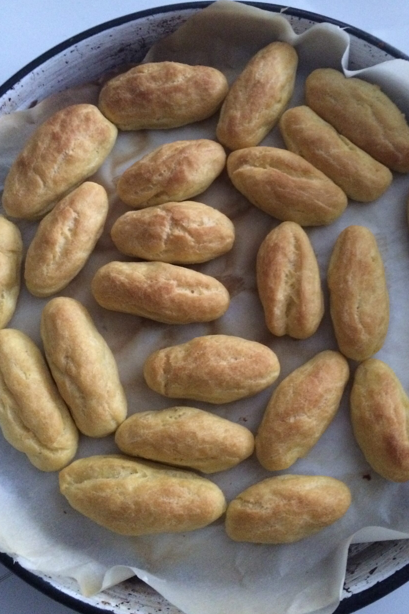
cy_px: 300
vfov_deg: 60.3
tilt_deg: -76.6
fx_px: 528
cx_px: 226
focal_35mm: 31
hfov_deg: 42.3
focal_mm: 4.15
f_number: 2.2
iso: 400
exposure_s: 1/17
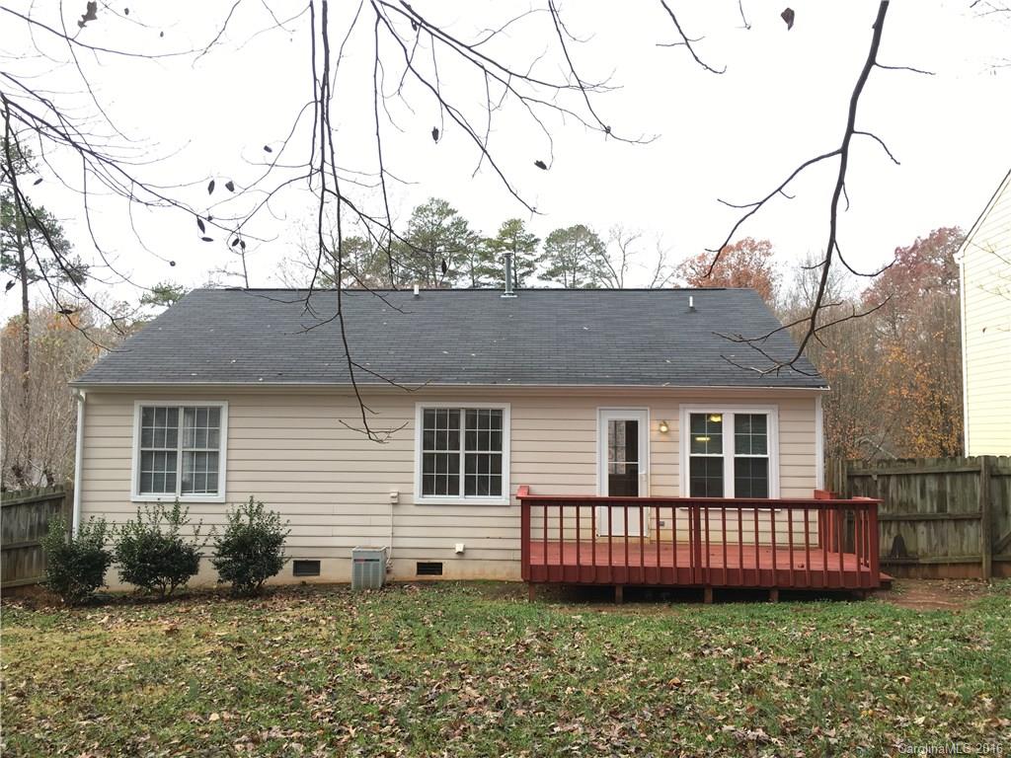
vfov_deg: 48.2
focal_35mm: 29
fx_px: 847
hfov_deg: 61.7
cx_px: 506
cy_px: 379
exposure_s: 1/140
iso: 25
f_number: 2.2
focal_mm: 4.15
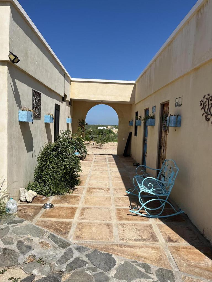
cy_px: 141
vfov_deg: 67.3
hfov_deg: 53.1
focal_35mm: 26
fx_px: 212
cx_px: 106
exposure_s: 1/5848
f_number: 1.6
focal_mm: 5.1
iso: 50
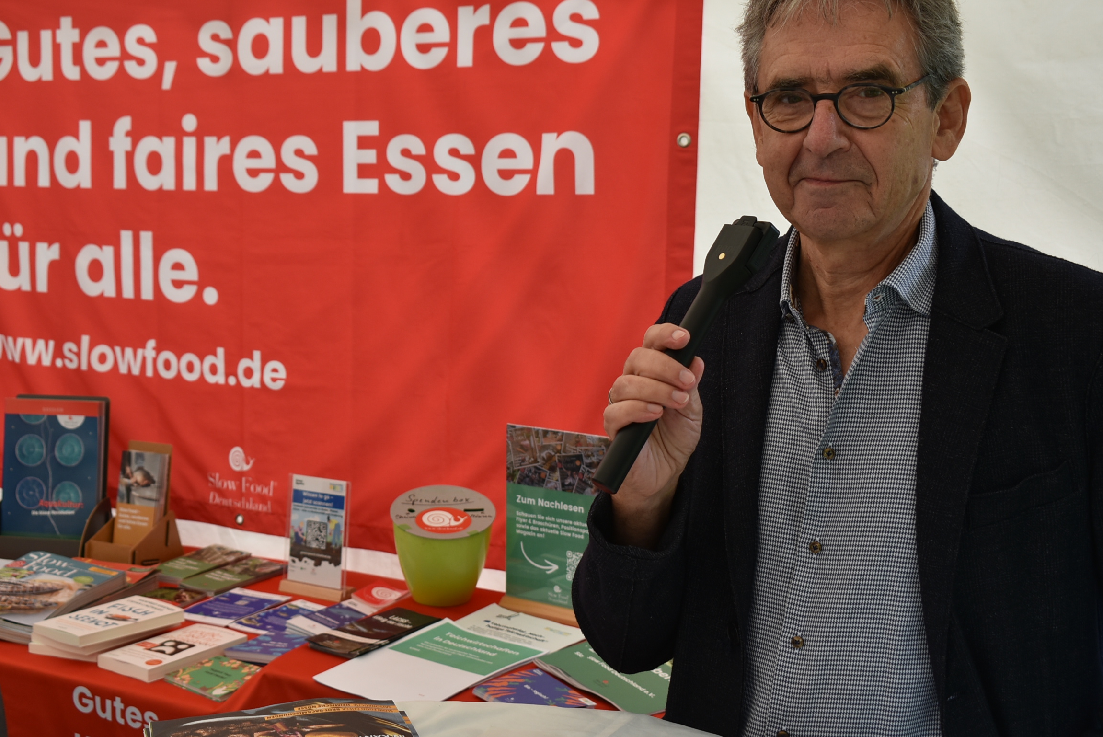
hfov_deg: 37.7
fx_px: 1614
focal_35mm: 53
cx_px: 471
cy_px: 340
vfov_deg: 25.7
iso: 100
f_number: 5
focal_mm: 27
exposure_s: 1/100
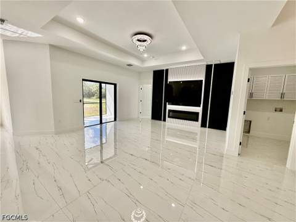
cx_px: 148
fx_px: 120
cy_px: 111
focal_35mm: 14
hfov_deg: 102.1
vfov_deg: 85.7
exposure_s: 1/151
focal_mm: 2.22
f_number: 2.2
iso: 64
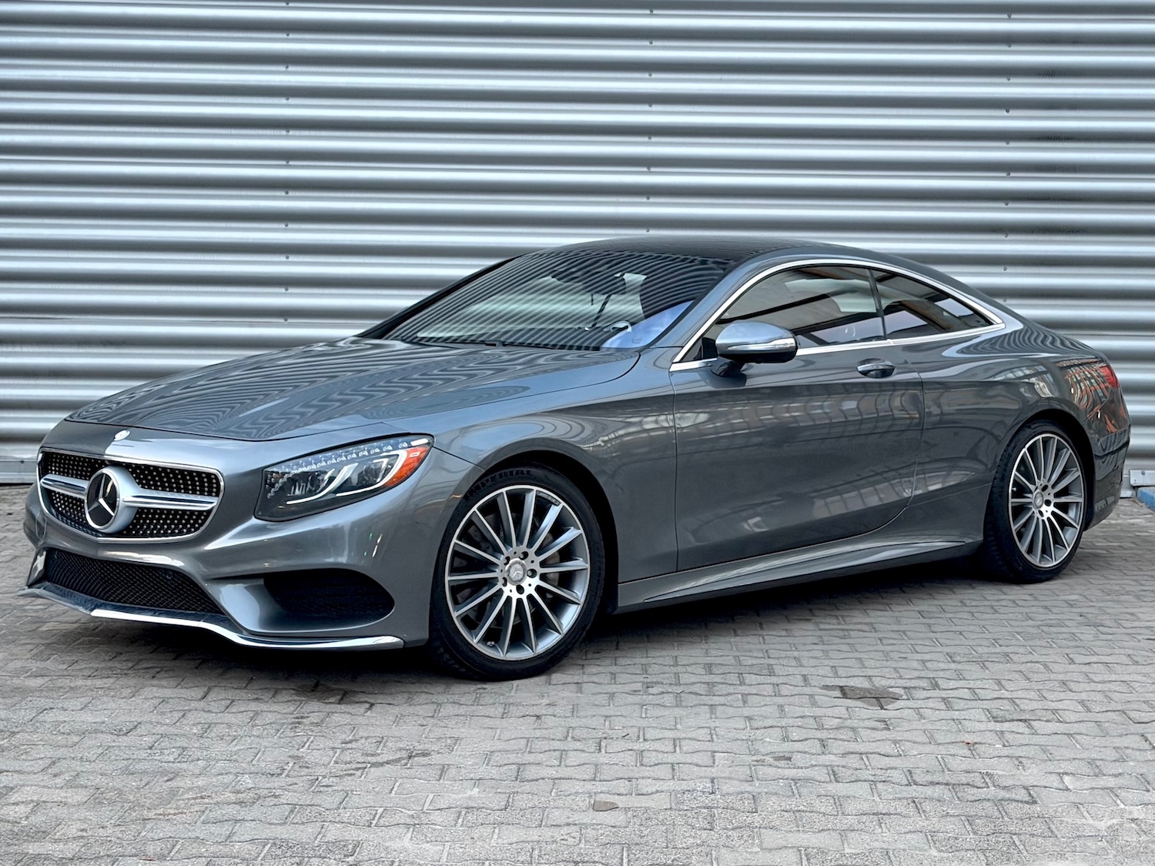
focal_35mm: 48
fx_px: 1602
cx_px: 578
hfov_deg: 39.7
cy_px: 433
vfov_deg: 30.3
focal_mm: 6.76
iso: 500
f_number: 1.78
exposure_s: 1/40
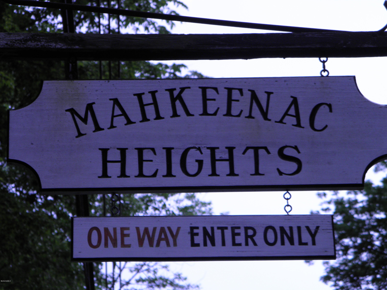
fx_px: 1409
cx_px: 194
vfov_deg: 11.8
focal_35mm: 126
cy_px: 145
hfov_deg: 15.6
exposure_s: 1/320
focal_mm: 22.5
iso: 100
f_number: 4.8
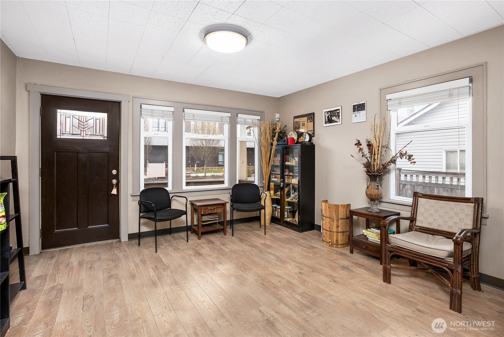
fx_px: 224
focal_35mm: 16
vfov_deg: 73.8
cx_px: 252
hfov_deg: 96.7
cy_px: 168
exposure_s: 1/40
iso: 400
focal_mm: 16
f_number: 7.1
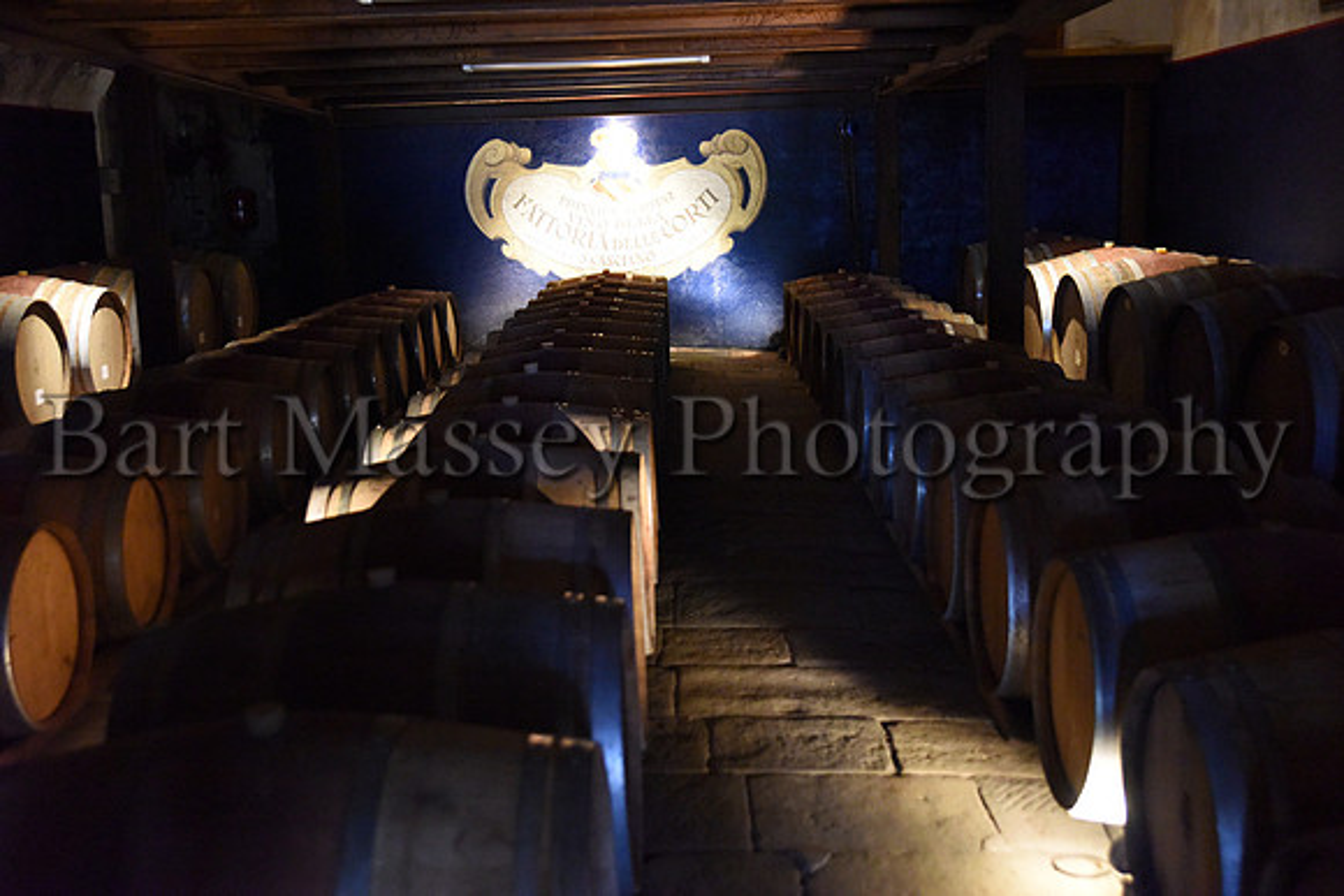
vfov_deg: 33.4
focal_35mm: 40
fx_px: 1494
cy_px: 448
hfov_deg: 48.4
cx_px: 672
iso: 11400
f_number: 3.5
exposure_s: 1/125
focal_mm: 40
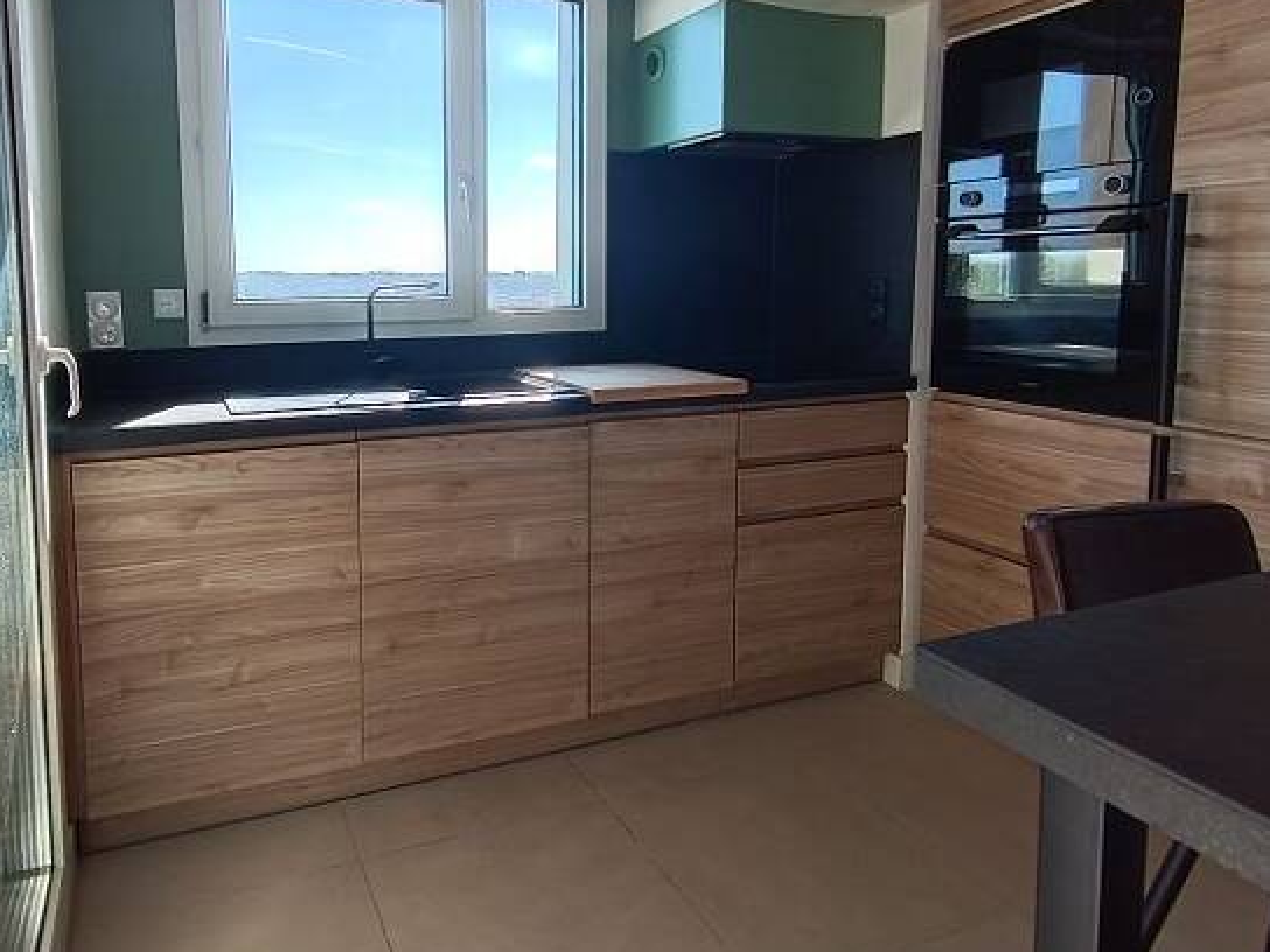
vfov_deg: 56.0
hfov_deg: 70.2
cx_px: 458
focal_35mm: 24
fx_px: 881
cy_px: 345
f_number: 2.2
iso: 117
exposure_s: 1/100
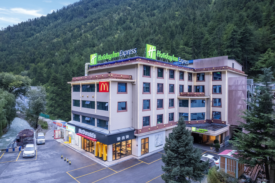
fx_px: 168
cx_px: 138
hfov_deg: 78.6
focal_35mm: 22
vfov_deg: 57.2
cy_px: 92
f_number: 2.8
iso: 800
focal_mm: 8.38
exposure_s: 1/160
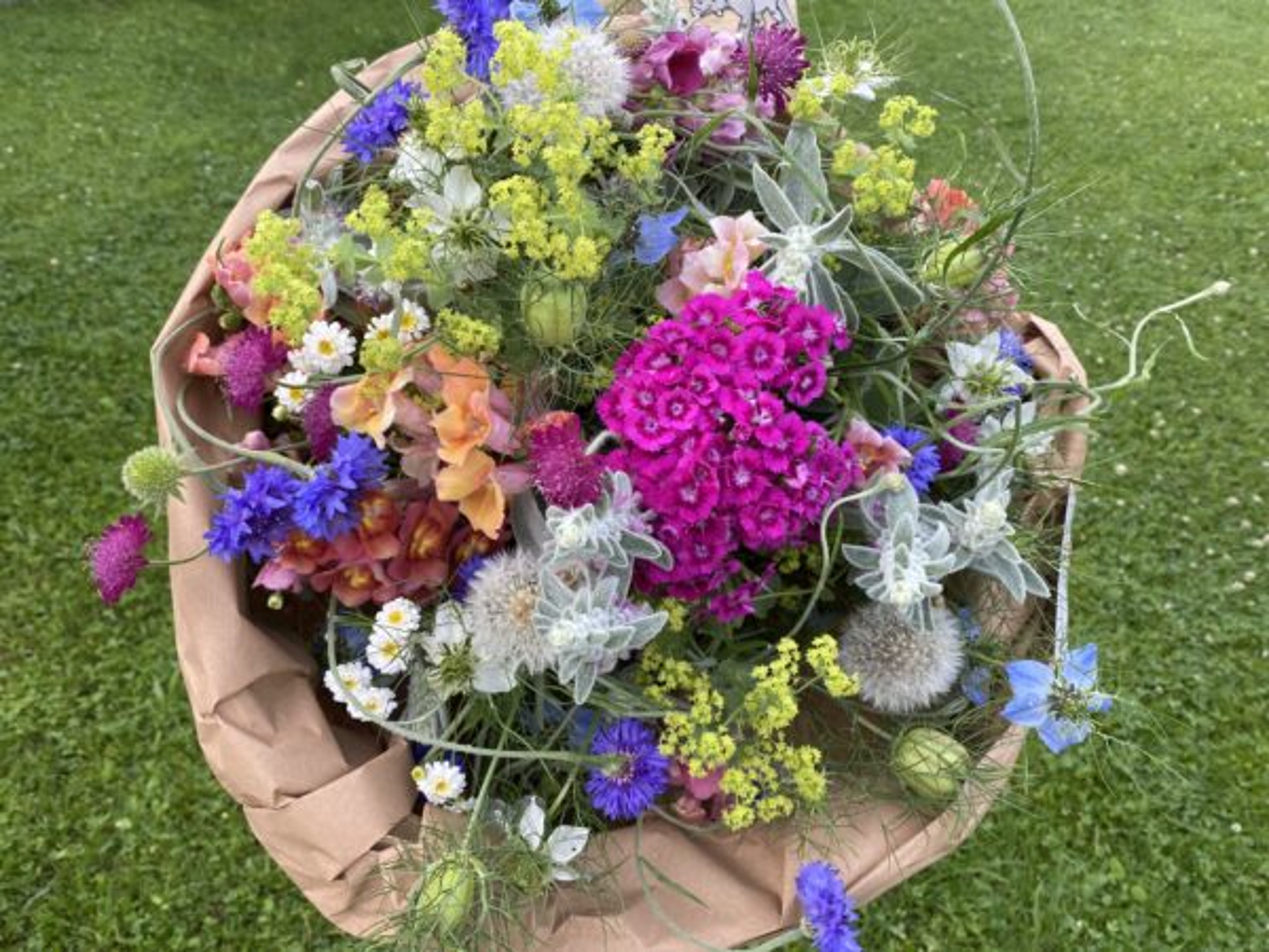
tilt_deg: -44.1
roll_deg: +1.1
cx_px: 634
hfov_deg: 67.3
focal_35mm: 26
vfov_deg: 53.1
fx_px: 953
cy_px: 476
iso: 32
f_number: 1.8
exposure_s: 1/222
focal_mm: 4.25
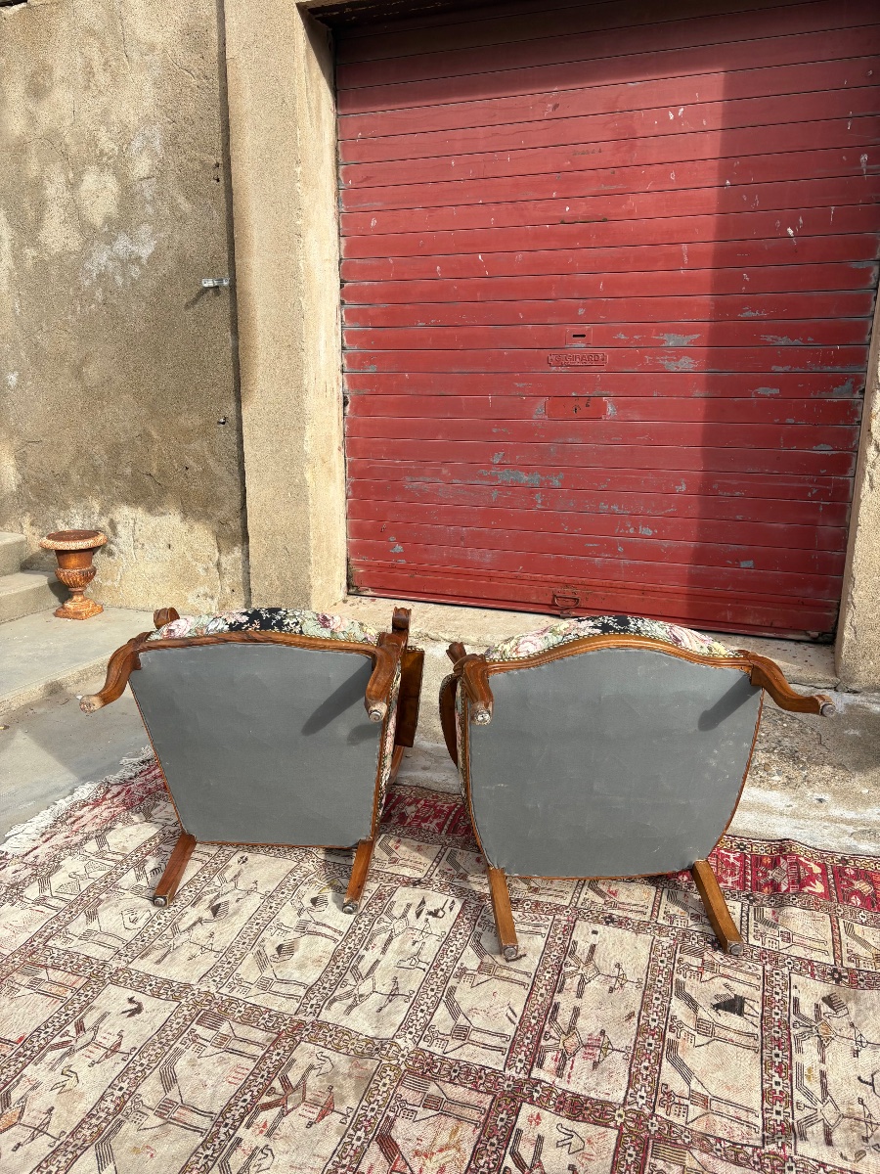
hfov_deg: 53.1
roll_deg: -0.5
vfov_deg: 67.3
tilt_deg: -12.2
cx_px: 440
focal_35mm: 26
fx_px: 881
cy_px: 587
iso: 50
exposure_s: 1/1848
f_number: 1.6
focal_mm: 5.96
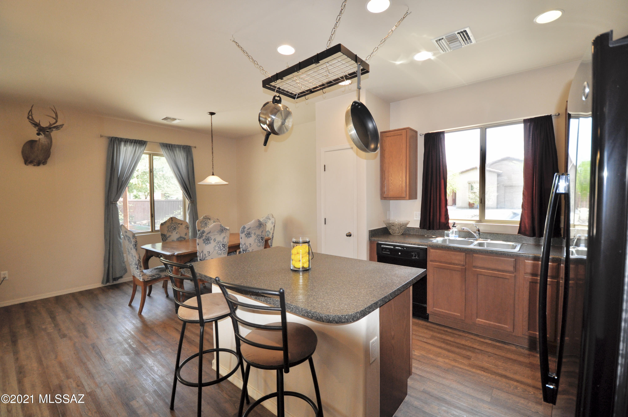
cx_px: 314
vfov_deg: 77.2
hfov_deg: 100.5
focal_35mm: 15
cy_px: 208
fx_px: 261
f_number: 3.5
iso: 400
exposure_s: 1/200
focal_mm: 10
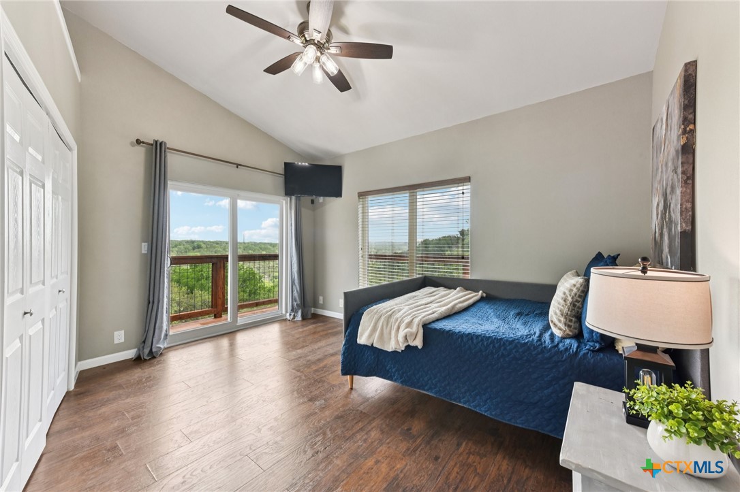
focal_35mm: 14
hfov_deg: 104.3
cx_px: 370
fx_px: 288
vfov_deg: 81.2
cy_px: 246
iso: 100
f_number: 8
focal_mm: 14
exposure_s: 1/25
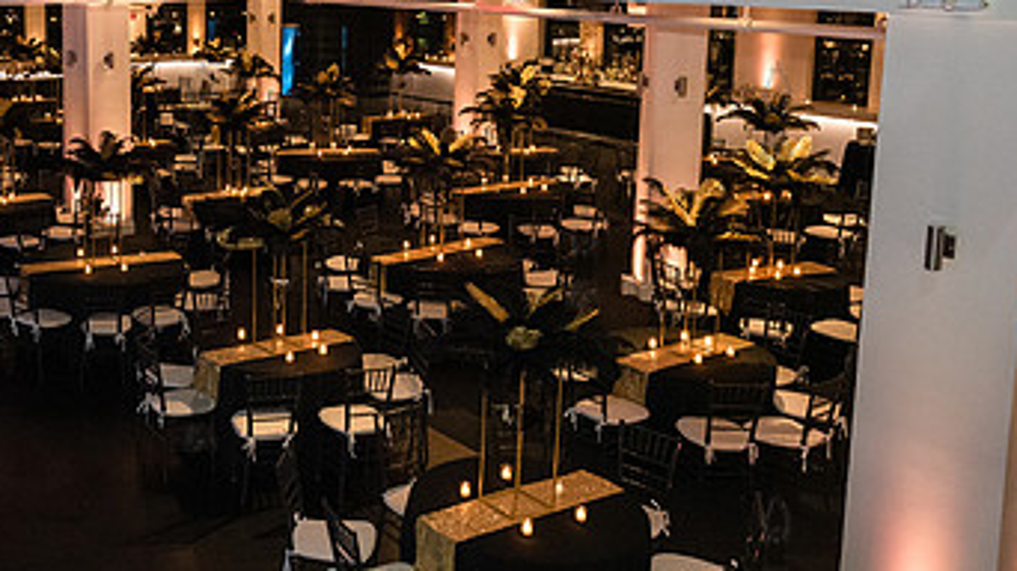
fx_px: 1159
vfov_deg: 27.1
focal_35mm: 43
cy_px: 112
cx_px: 199
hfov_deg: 45.0
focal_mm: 24
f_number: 3.5
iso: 8000
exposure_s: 1/160
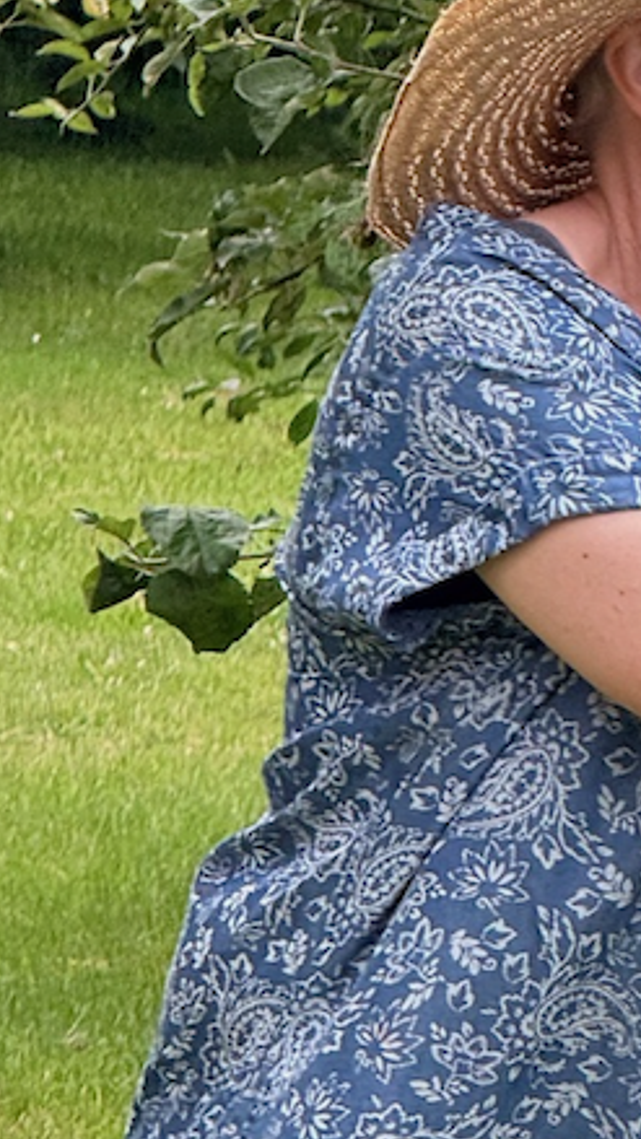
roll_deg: -1.3
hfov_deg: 3.2
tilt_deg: -5.0
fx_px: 11510
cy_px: 1165
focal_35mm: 381
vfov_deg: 5.7
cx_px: 1017
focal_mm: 15.66
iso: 50
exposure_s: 1/227
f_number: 2.8
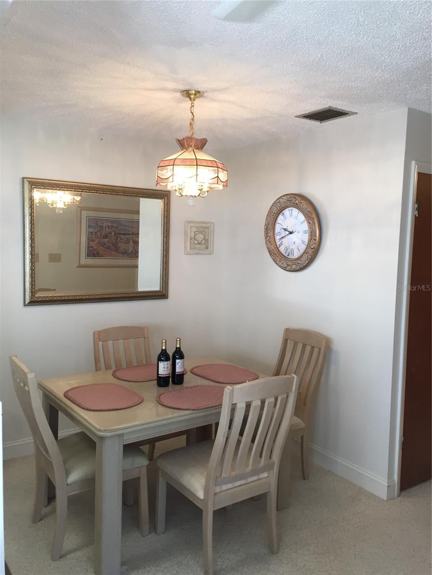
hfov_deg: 48.2
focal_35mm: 29
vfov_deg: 61.7
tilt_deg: -3.9
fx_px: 483
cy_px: 288
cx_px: 216
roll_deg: -1.3
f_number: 2.2
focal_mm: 4.15
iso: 32
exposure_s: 1/30
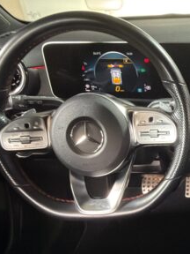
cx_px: 198
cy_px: 191
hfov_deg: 30.7
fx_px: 315
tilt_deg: -37.7
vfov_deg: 42.5
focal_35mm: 43
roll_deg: +0.4
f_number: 2.2
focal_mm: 2.22
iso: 800
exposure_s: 1/17
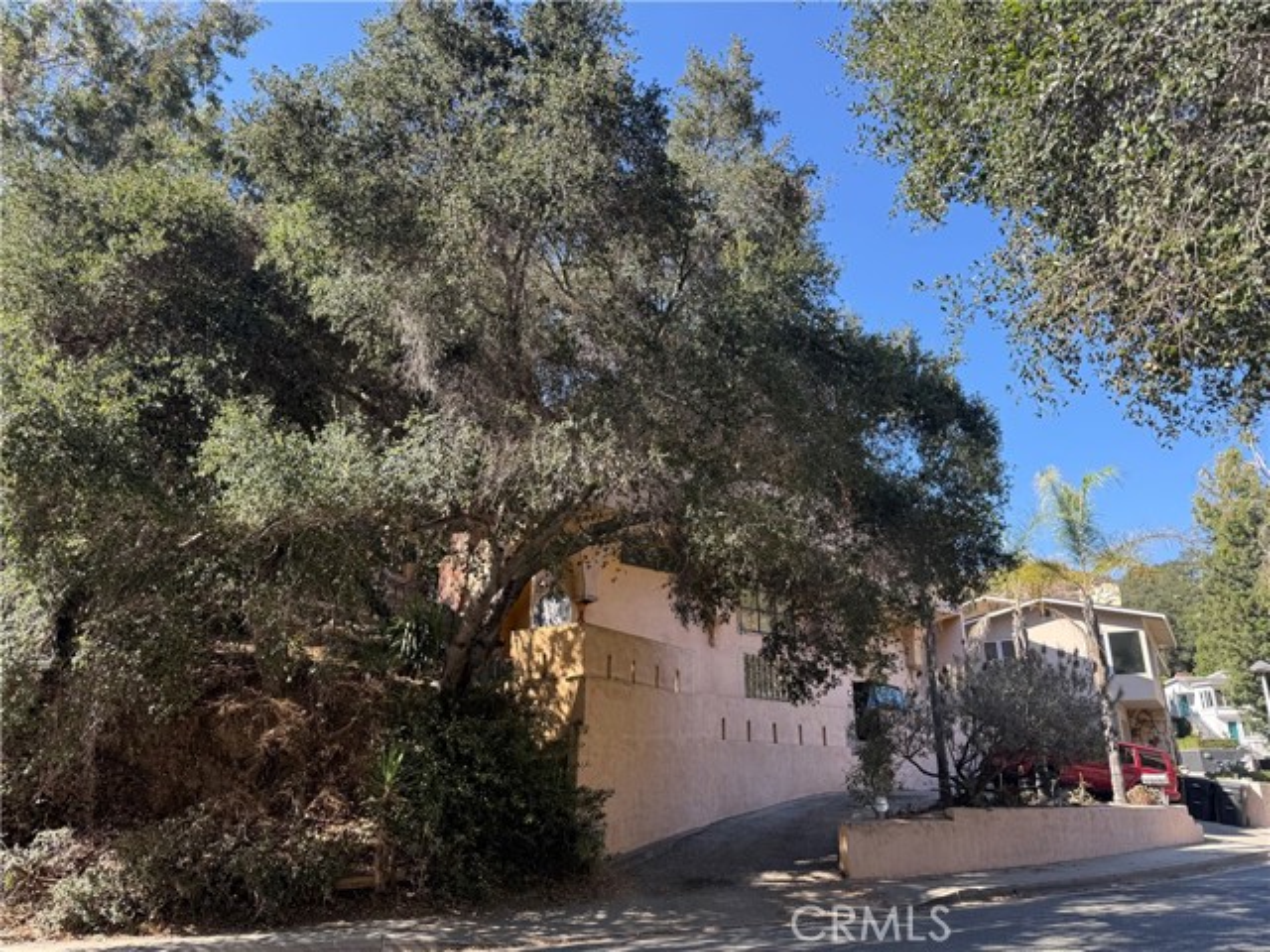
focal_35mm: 24
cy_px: 476
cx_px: 635
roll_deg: -1.0
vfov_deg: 56.8
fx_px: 881
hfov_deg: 71.6
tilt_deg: +19.6
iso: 80
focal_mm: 6.76
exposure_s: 1/660
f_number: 1.78
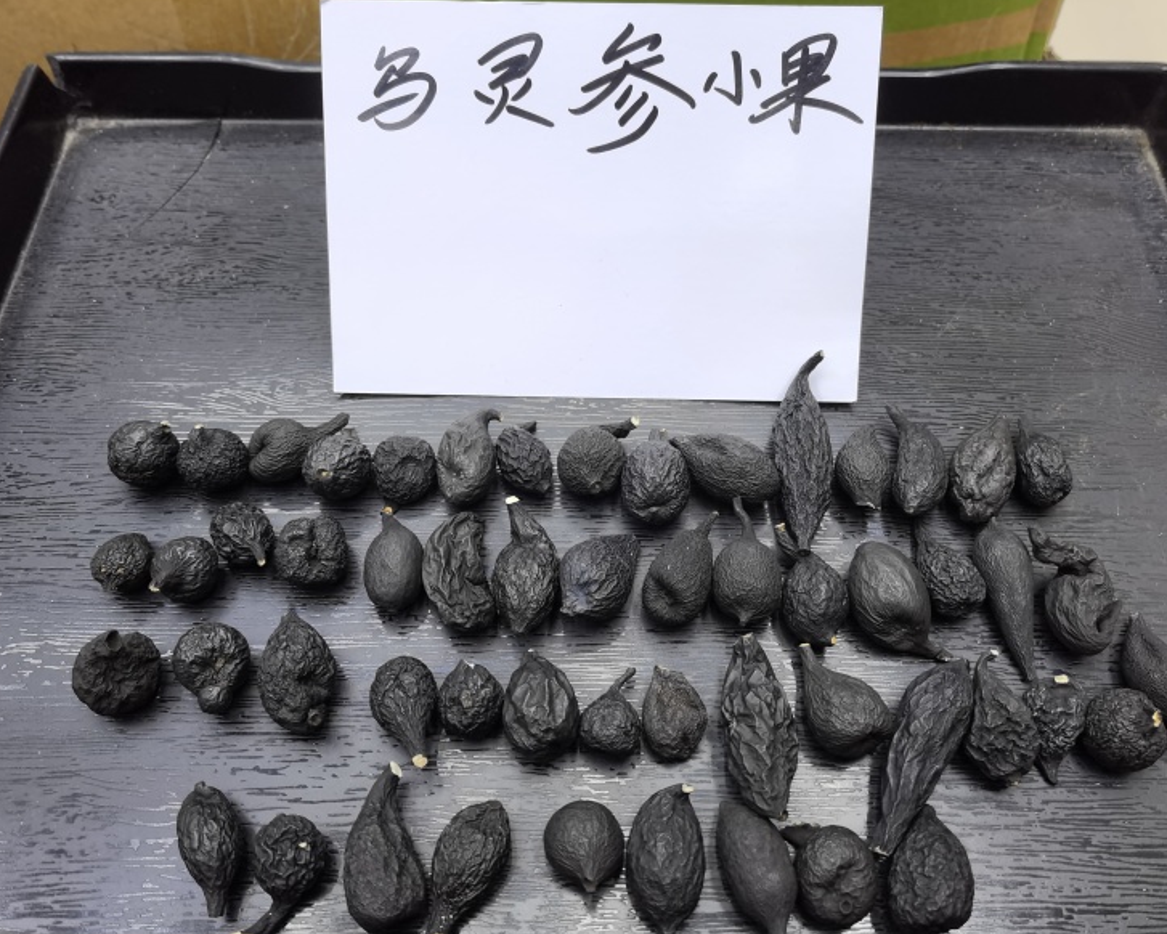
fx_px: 1002
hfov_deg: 60.4
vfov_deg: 50.0
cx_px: 605
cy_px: 473
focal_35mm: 29
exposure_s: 1/60
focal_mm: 5.54
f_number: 1.8
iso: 125
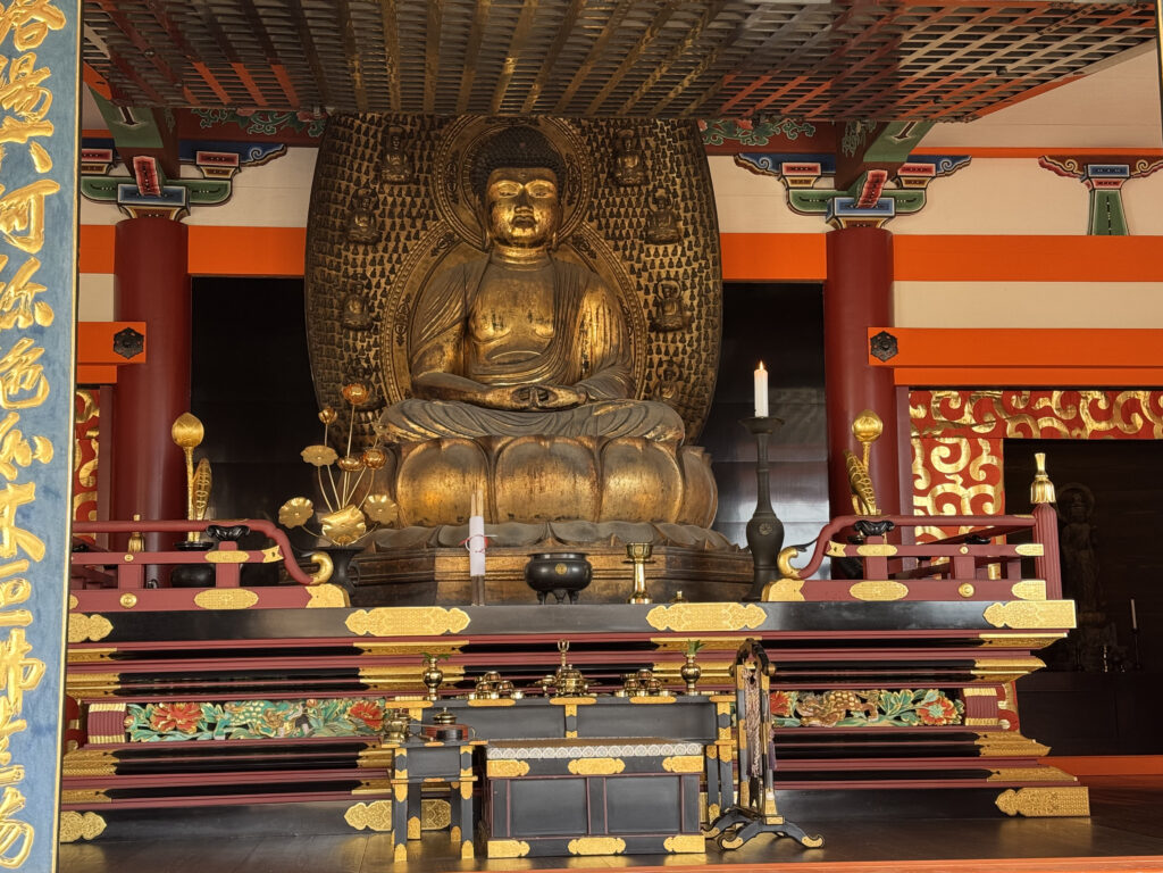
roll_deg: +0.9
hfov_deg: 39.7
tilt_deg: +8.8
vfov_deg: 30.3
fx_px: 1613
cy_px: 436
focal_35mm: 48
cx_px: 582
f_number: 1.78
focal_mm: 6.76
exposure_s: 1/69
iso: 100
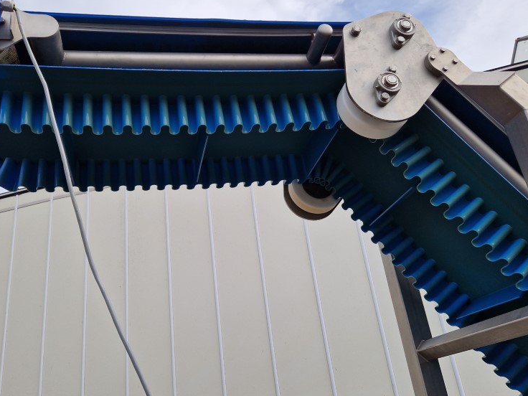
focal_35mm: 32
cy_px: 202
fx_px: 488
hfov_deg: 56.7
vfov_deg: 44.2
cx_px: 232
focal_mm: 5.4
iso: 50
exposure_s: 1/1380
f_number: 1.8
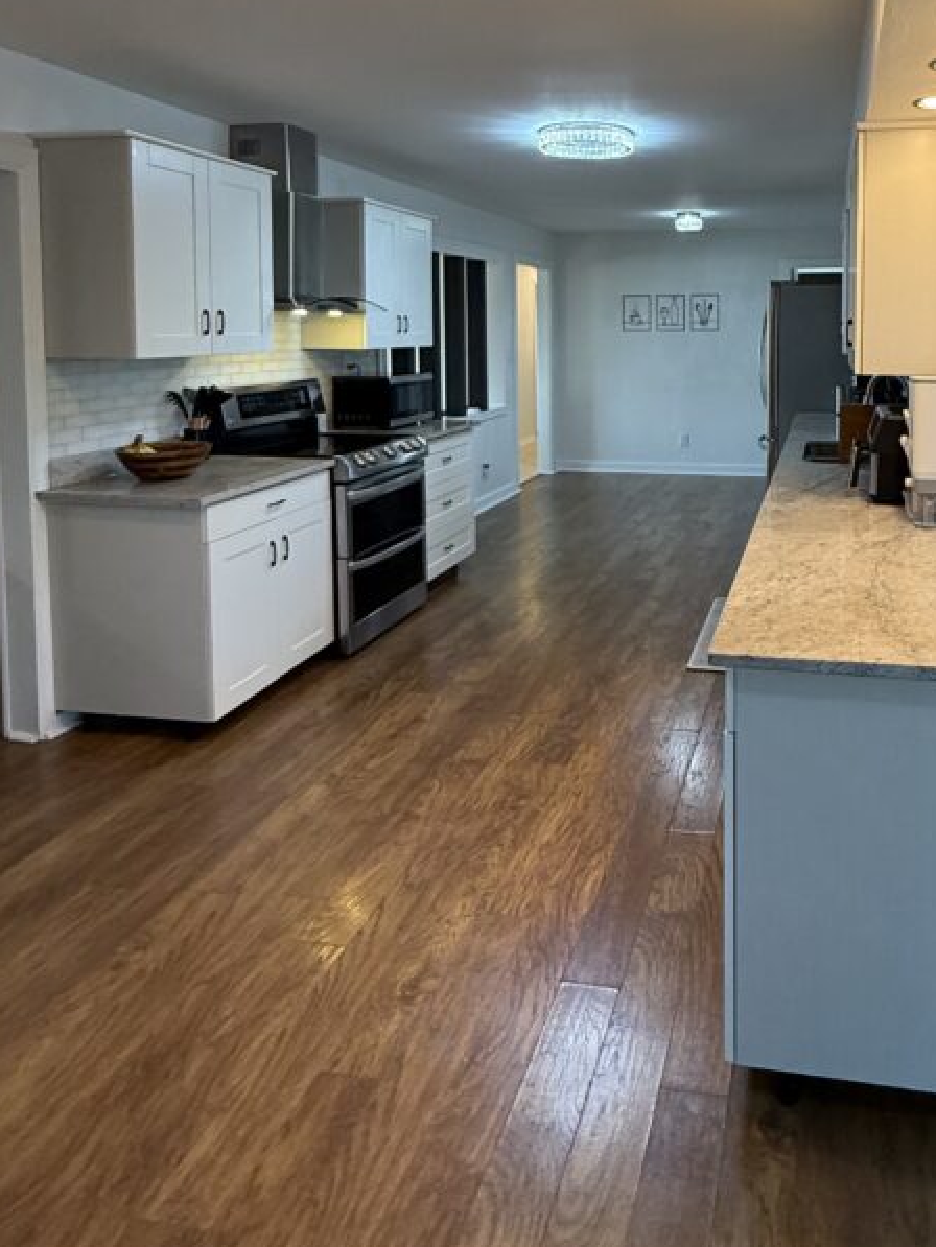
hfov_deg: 54.6
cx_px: 681
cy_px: 376
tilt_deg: -2.9
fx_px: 865
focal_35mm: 24
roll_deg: +0.7
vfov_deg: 68.7
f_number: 2.2
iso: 200
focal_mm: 2.22
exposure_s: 1/120
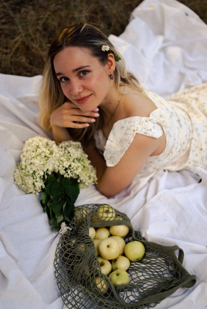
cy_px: 154
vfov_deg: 39.6
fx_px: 431
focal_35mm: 50
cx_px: 104
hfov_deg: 27.0
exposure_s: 1/640
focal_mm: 50
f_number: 1.8
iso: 125
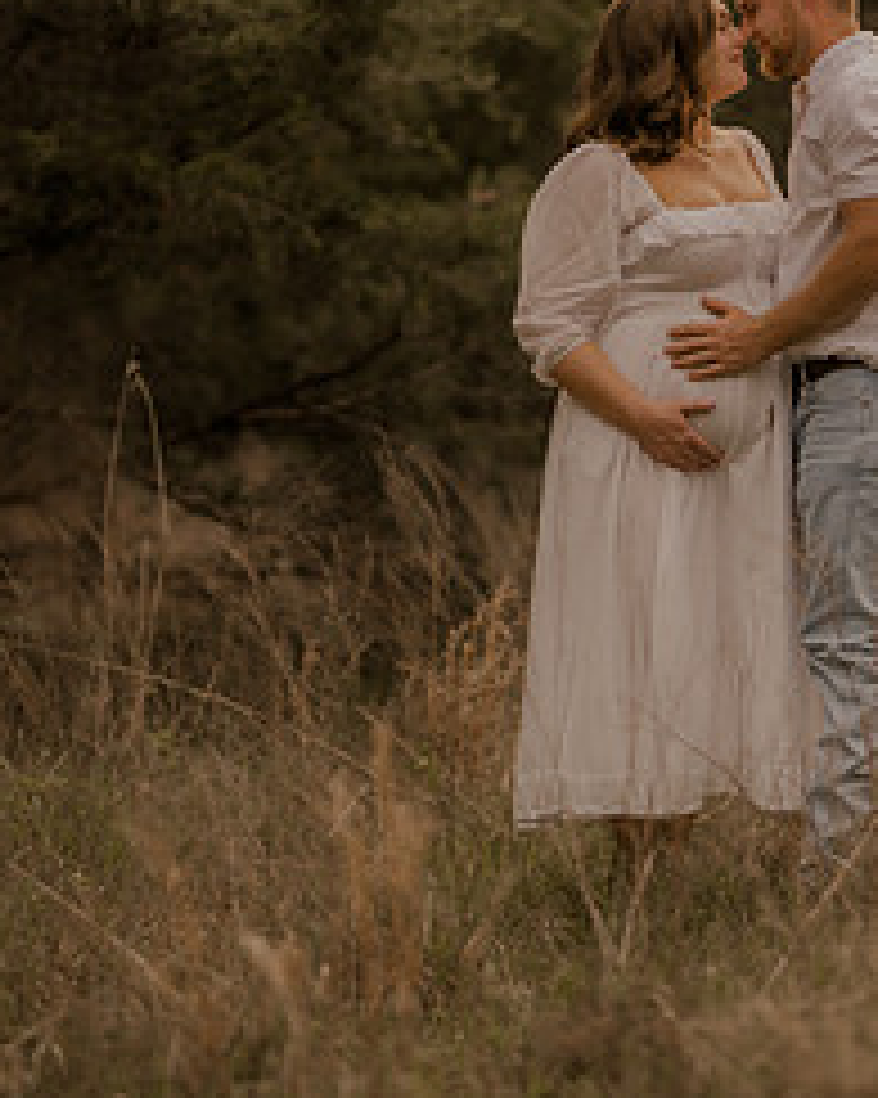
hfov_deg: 10.5
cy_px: 270
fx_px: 4778
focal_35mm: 147
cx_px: 635
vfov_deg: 13.1
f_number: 1.4
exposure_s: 1/640
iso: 125
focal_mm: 85
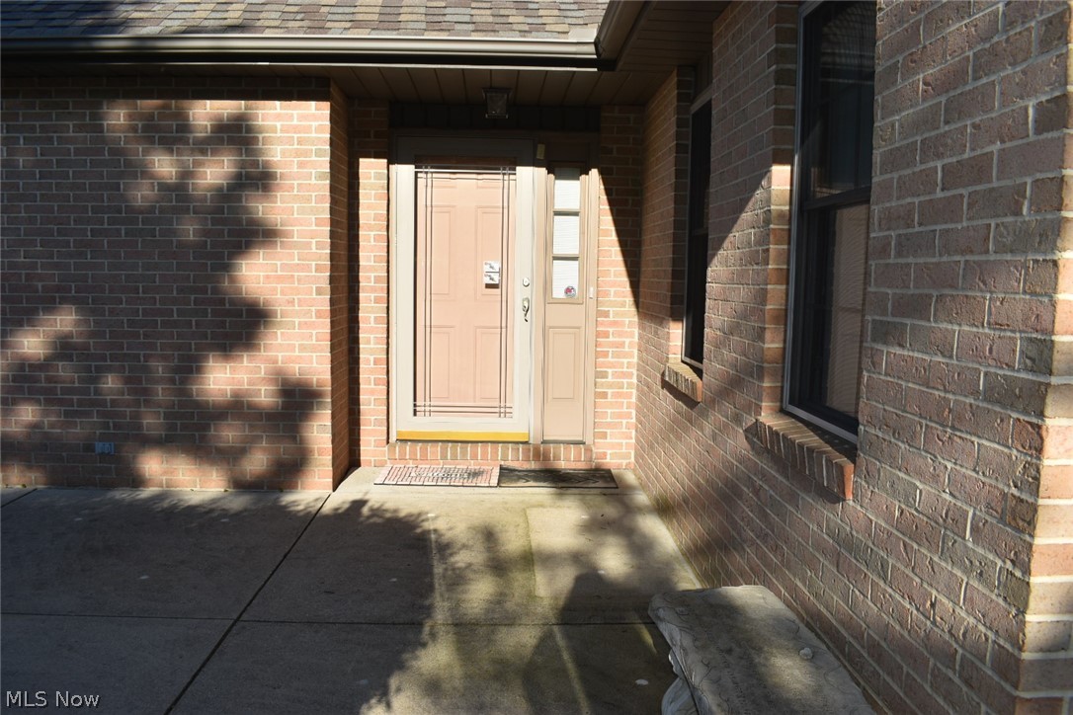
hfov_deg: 67.4
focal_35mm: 27
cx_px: 536
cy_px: 358
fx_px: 805
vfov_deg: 47.9
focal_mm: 18
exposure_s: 1/200
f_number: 11
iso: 100
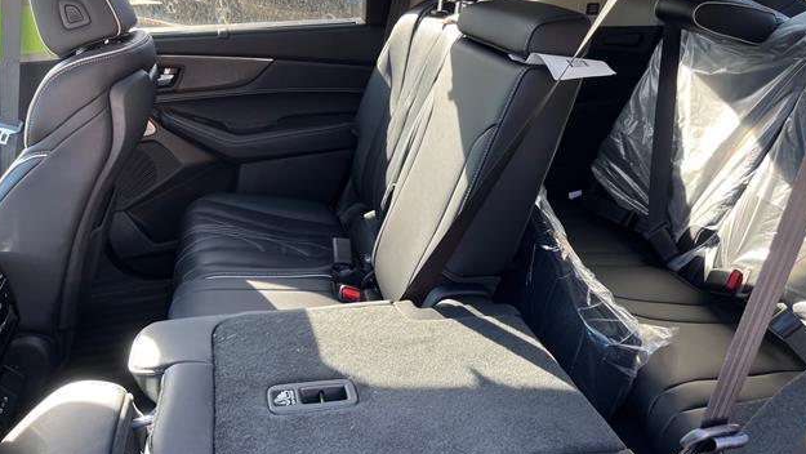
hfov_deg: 66.0
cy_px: 231
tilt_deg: -27.1
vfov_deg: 40.2
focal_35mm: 29
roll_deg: -1.4
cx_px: 401
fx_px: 620
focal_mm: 5.1
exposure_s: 1/121
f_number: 1.6
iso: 80
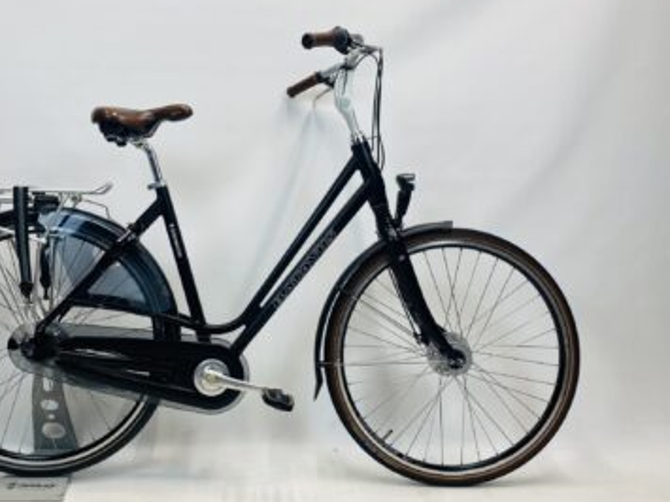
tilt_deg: -2.6
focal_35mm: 33
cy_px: 208
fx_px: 639
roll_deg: -1.1
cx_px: 259
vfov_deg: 42.8
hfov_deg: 54.8
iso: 40
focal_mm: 4.25
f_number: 1.8
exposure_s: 1/100
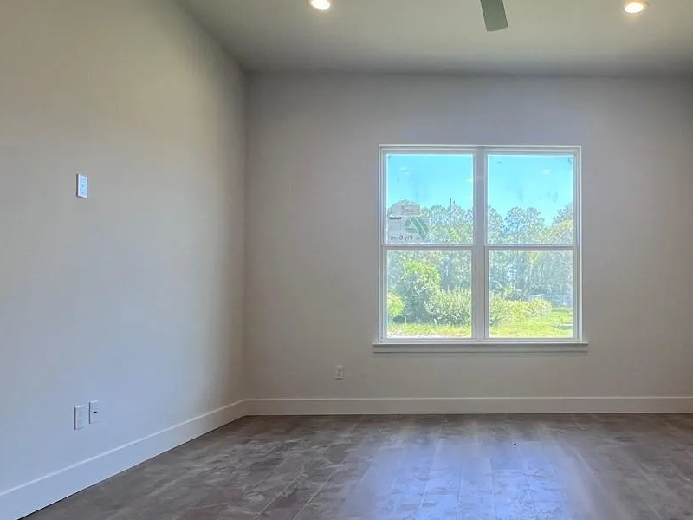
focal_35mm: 26
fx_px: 521
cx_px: 489
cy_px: 302
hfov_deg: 64.6
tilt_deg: +0.1
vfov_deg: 52.8
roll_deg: -0.2
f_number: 1.8
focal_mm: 1.57
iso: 50
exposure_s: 1/120
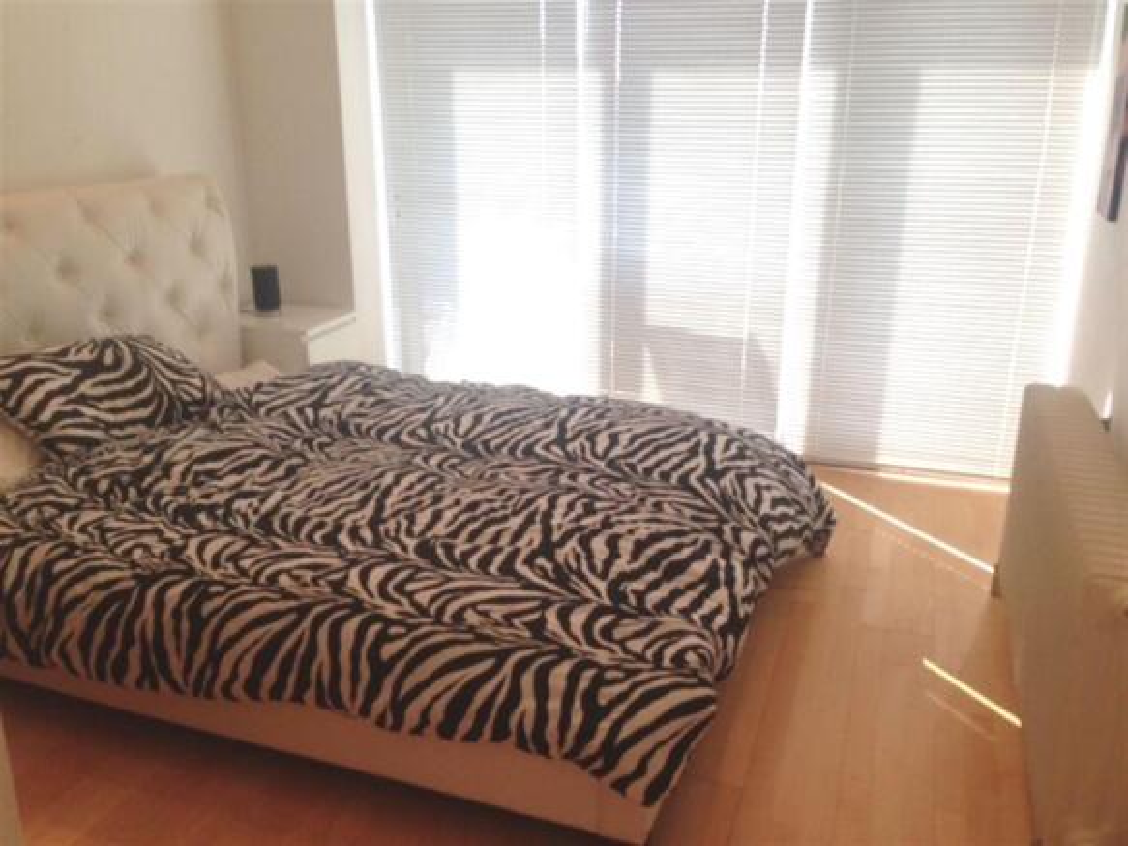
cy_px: 423
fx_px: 1075
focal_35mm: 33
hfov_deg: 55.4
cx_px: 564
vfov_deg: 42.9
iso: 64
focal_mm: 4.12
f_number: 2.4
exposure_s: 1/120
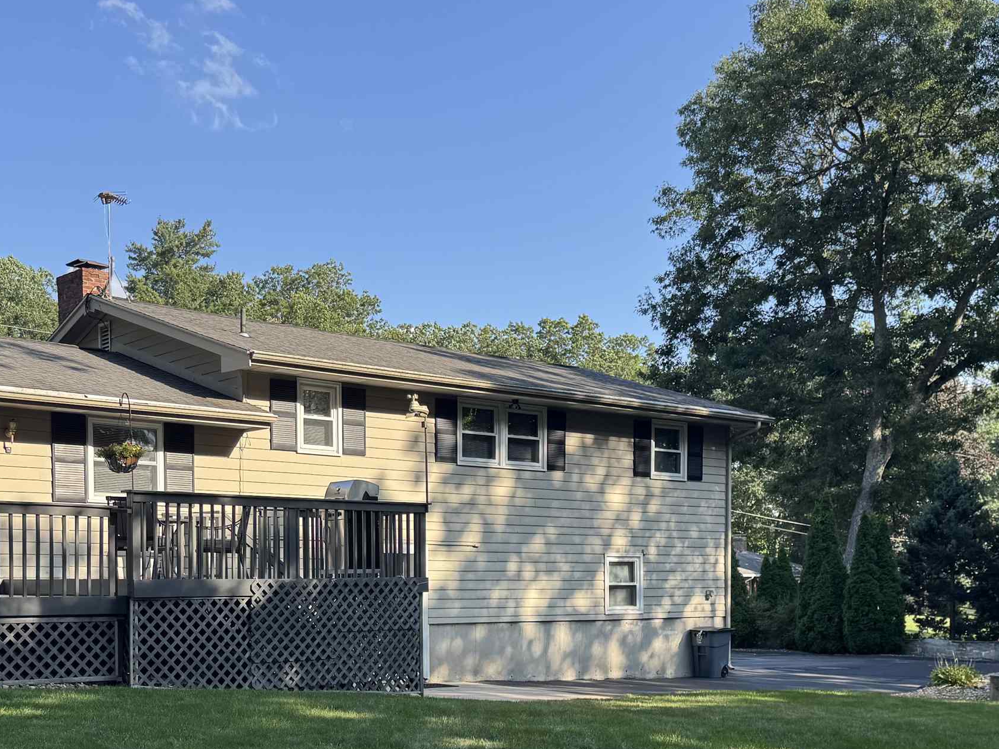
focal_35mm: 44
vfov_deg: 32.0
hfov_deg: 42.5
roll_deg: -0.6
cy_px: 604
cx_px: 347
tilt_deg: -1.8
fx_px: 1270
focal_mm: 6.76
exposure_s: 1/1285
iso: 80
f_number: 1.78
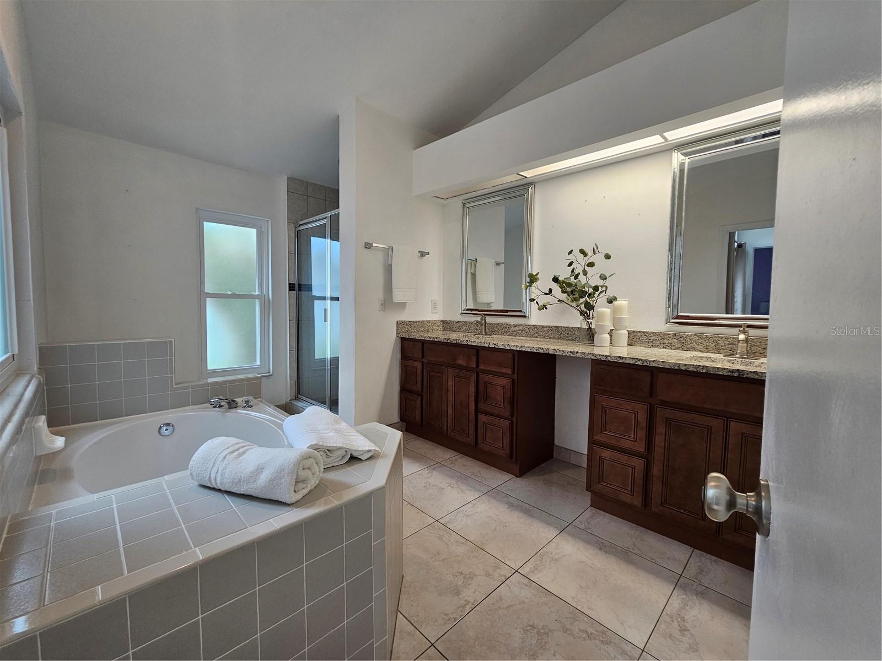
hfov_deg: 106.2
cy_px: 330
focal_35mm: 13
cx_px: 441
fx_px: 331
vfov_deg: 89.9
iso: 125
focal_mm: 2.2
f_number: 2.2
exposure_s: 1/60
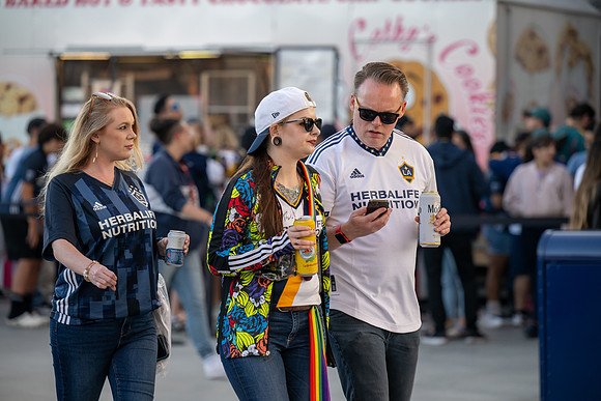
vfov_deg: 7.9
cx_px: 300
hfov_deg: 11.7
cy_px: 200
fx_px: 2922
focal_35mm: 175
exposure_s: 1/200
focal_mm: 175
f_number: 4
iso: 250
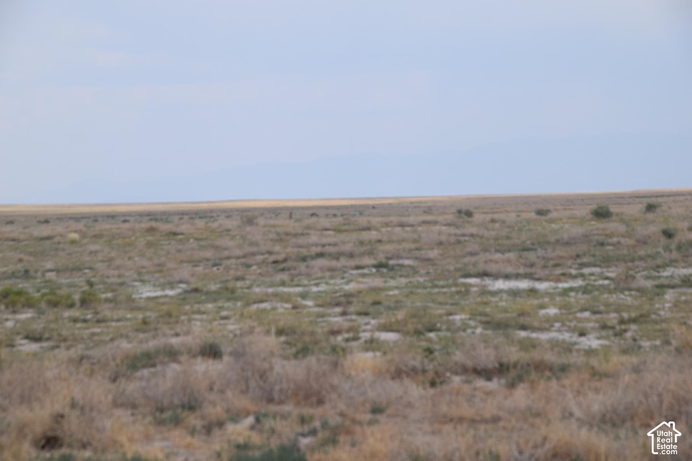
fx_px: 2595
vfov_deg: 10.2
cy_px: 230
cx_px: 346
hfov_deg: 15.2
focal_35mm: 135
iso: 200
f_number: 7.1
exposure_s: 1/800
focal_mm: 90
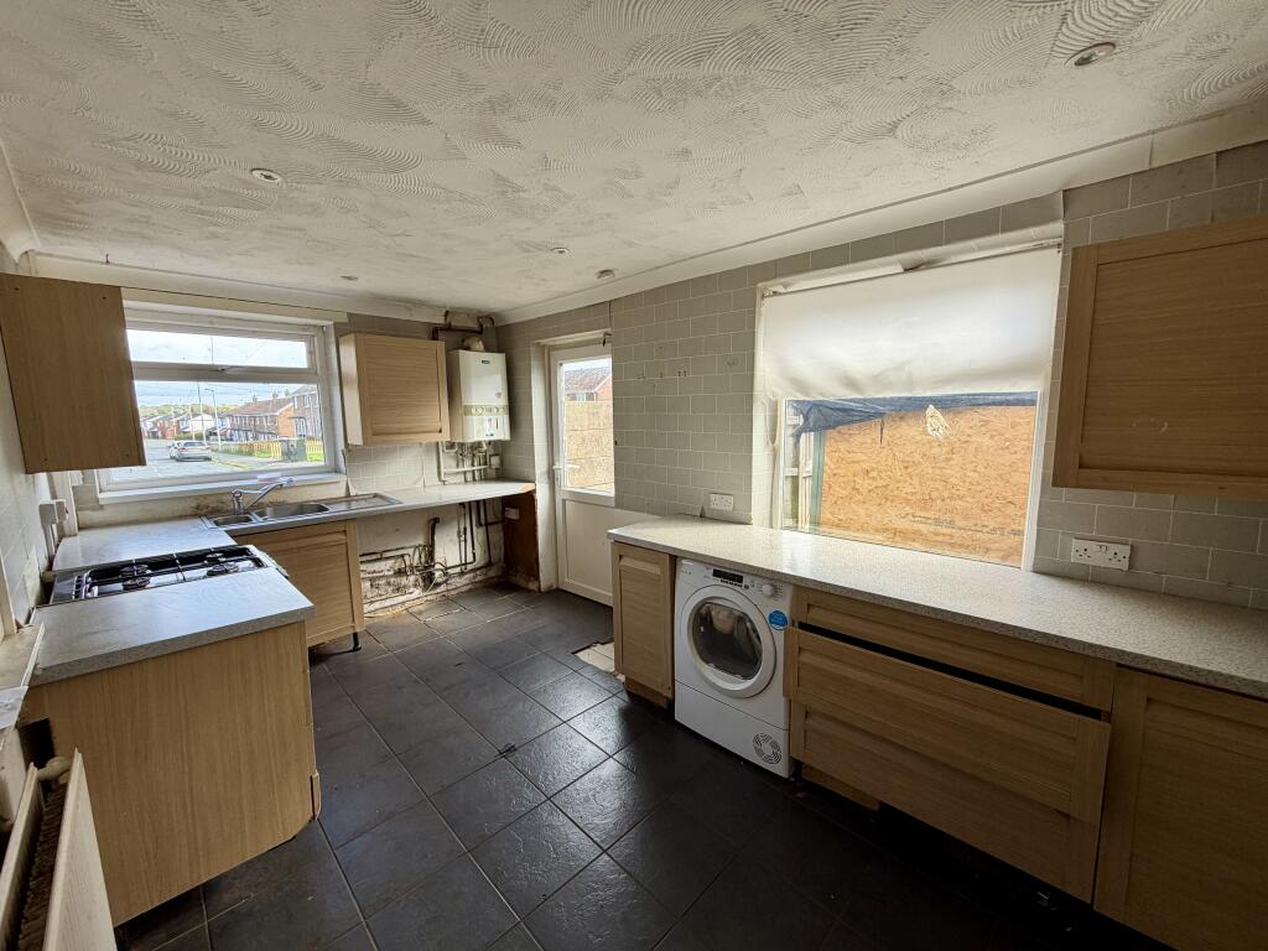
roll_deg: +1.1
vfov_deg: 85.7
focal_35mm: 14
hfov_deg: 102.1
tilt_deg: -7.7
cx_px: 634
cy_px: 476
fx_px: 513
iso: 50
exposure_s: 1/121
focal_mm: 2.22
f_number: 2.2
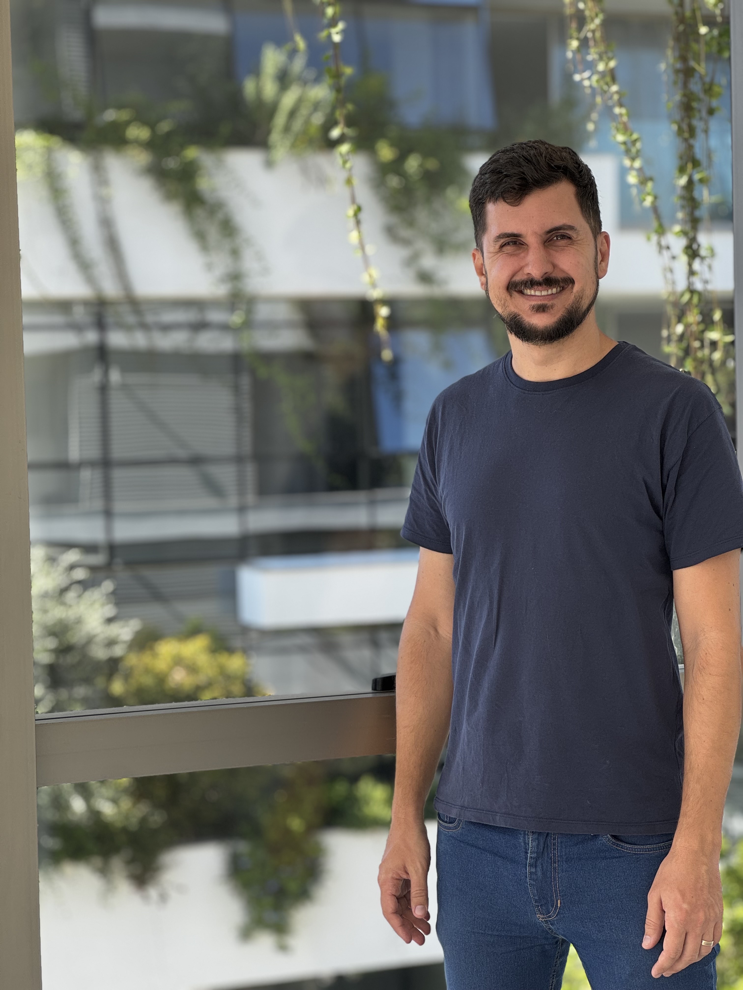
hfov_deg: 19.1
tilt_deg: -0.8
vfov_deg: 25.3
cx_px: 372
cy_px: 495
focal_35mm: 77
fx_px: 2204
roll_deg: +2.1
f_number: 2.8
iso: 32
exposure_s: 1/99
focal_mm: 9
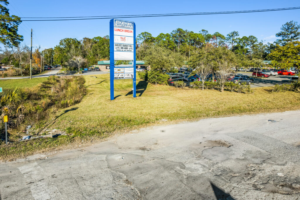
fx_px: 183
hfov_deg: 78.6
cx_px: 150
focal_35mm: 22
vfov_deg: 57.2
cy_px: 100
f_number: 2.8
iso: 110
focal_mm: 8.4
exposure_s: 1/500
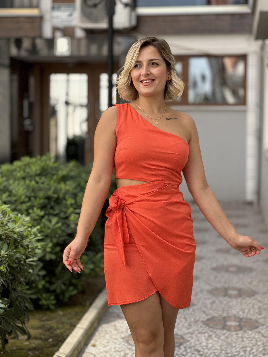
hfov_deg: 19.1
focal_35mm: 77
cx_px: 134
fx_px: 795
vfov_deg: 25.3
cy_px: 178
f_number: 2.8
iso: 50
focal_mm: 9
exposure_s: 1/121
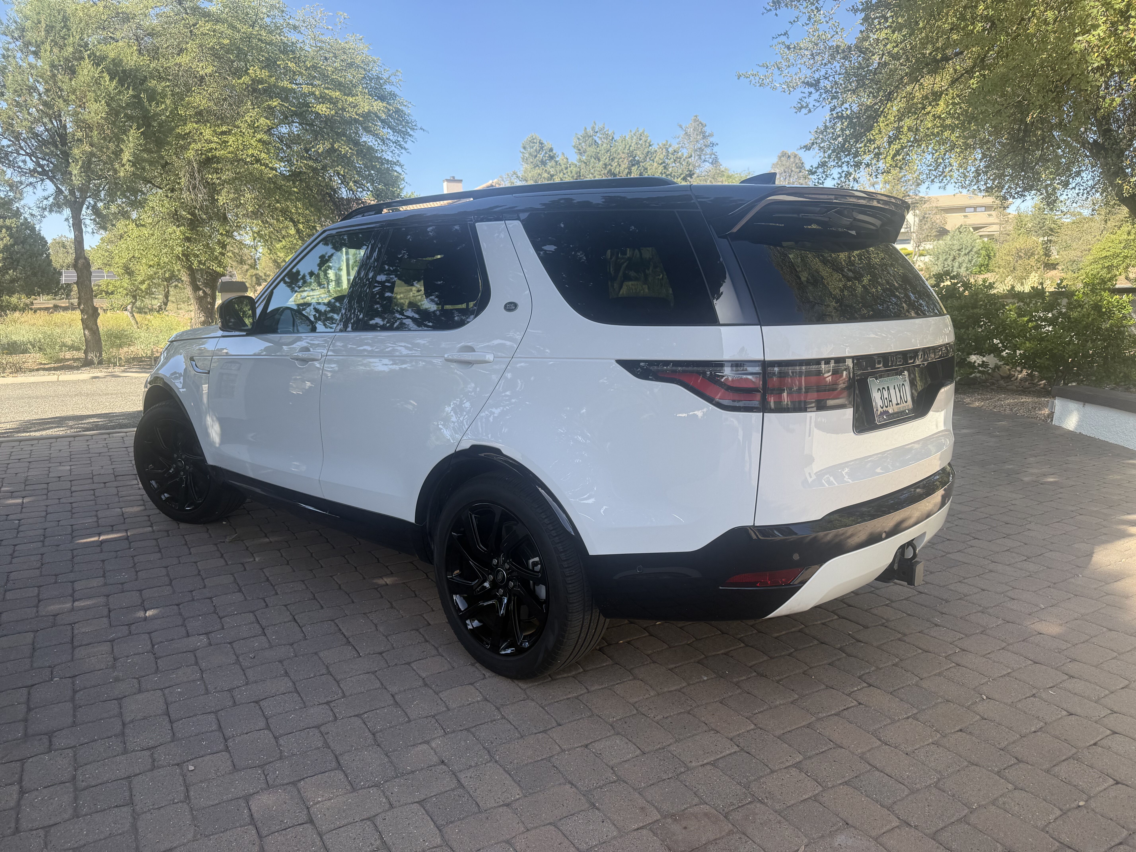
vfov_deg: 56.8
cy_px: 426
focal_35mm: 24
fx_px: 788
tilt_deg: -8.9
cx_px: 568
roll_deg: +2.0
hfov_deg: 71.6
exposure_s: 1/1192
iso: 100
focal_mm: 6.76
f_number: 1.78
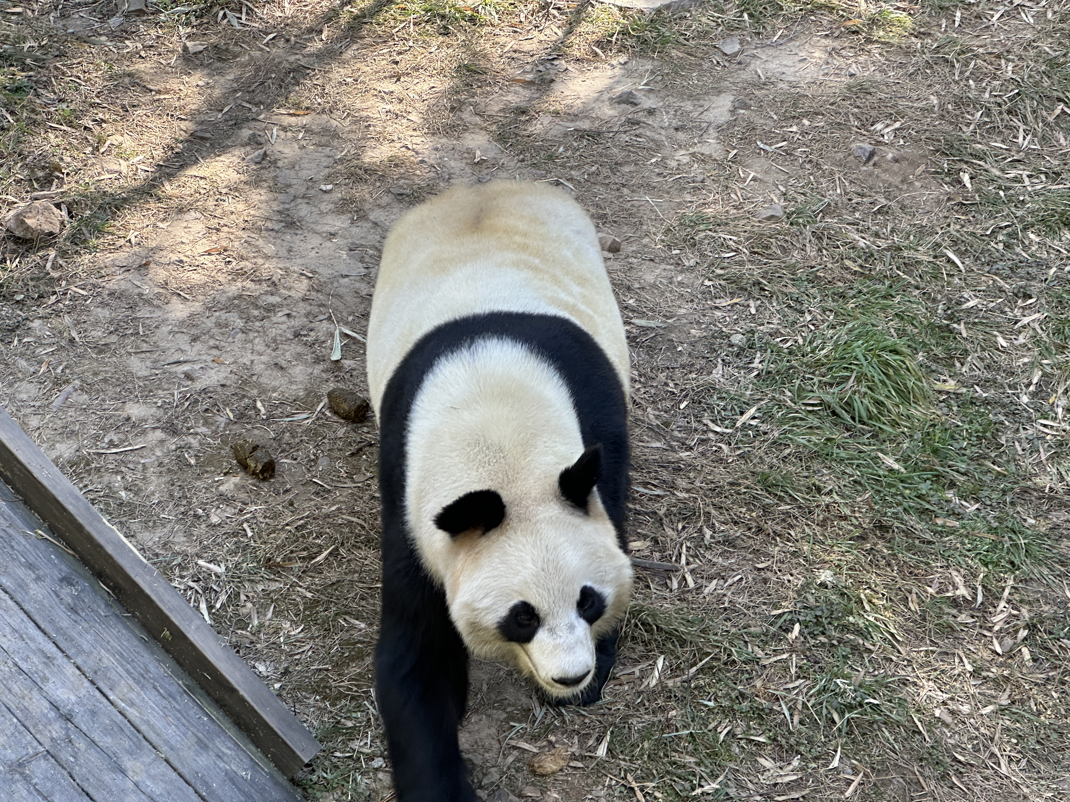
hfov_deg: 25.3
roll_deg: +5.6
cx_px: 535
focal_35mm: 77
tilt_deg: -30.0
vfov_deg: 19.1
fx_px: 2380
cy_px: 401
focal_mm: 9
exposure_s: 1/99
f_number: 2.8
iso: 80
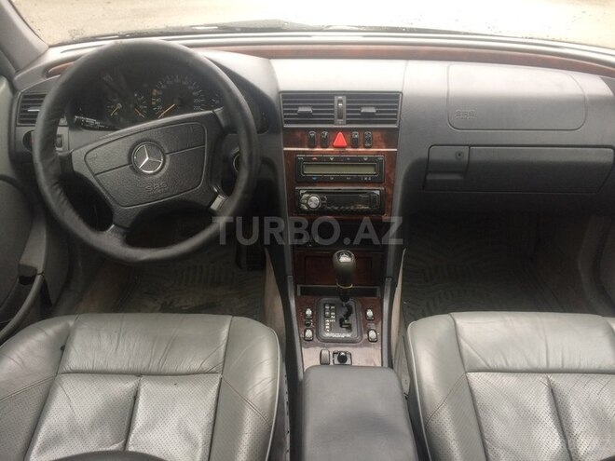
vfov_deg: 48.2
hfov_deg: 61.7
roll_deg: +0.9
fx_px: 515
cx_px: 308
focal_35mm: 29
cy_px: 230
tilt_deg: -30.1
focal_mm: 4.15
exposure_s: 1/33
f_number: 2.2
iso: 50
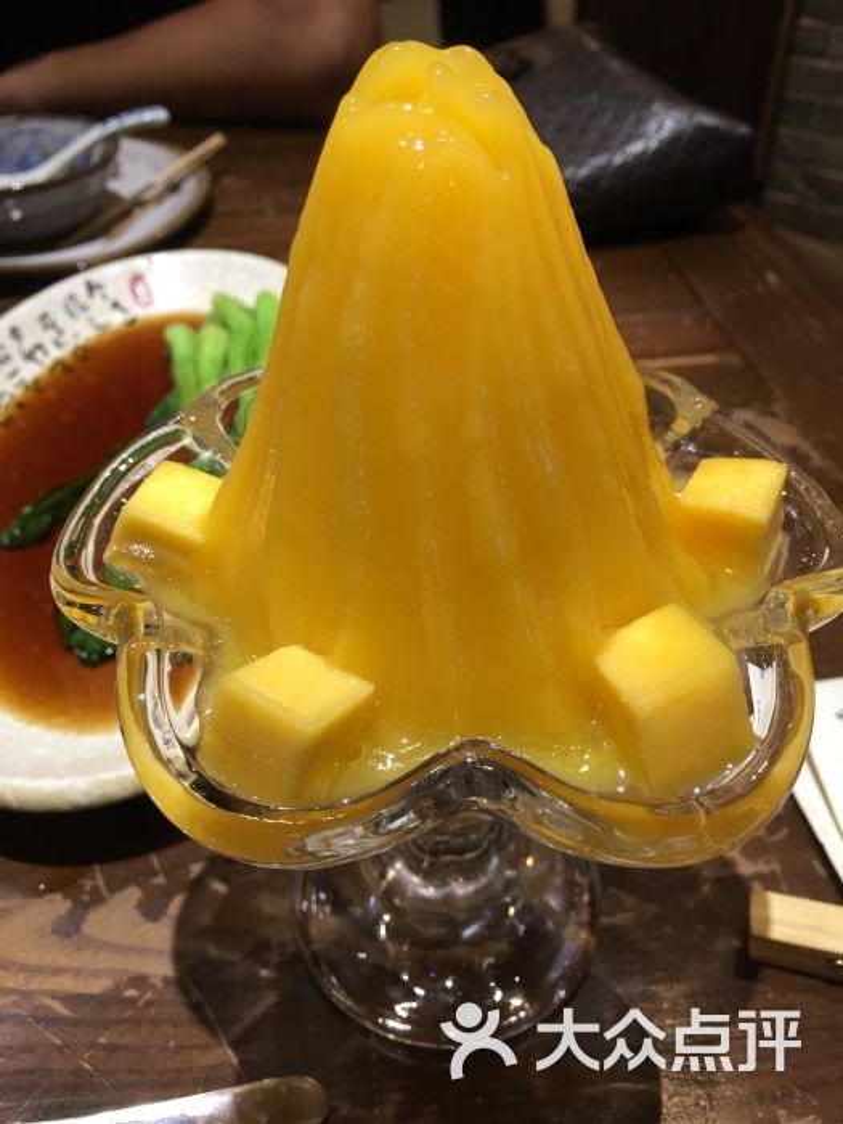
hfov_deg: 48.2
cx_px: 422
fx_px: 942
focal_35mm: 29
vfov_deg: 61.7
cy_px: 562
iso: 50
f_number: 2.2
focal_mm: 4.15
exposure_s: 1/17
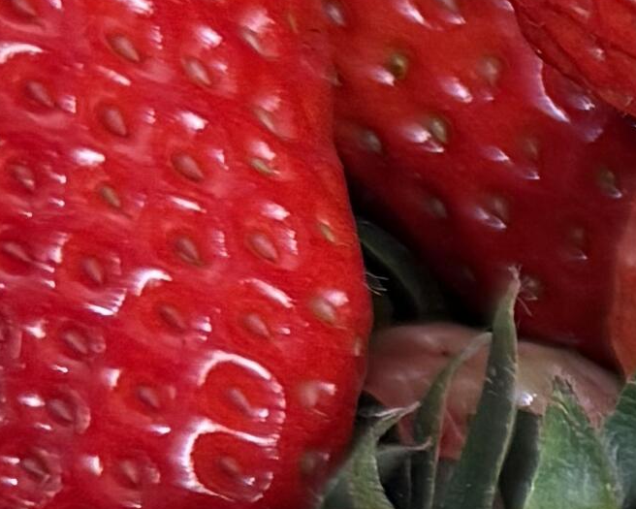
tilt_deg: -74.1
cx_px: 2056
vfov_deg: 7.4
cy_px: 863
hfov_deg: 7.9
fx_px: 3840
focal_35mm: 204
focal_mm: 6.76
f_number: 1.78
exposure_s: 1/111
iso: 200
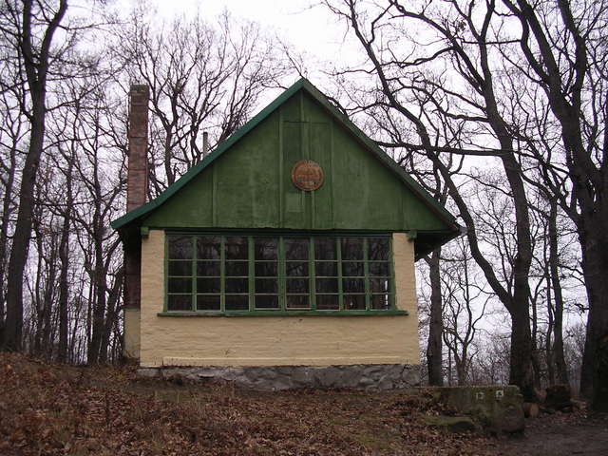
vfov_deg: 37.7
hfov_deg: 49.0
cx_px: 304
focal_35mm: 38
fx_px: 667
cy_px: 228
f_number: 2.8
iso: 100
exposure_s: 1/72.3
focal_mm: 5.8
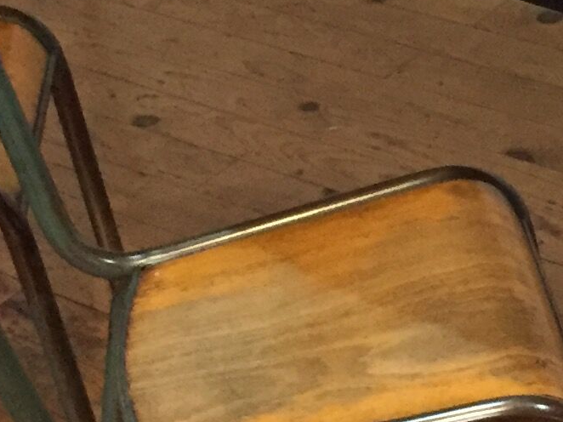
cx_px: 481
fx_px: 2325
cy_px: 62
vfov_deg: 10.3
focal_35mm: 143
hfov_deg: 13.7
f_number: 2.2
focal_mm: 4.15
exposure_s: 1/25
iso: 250
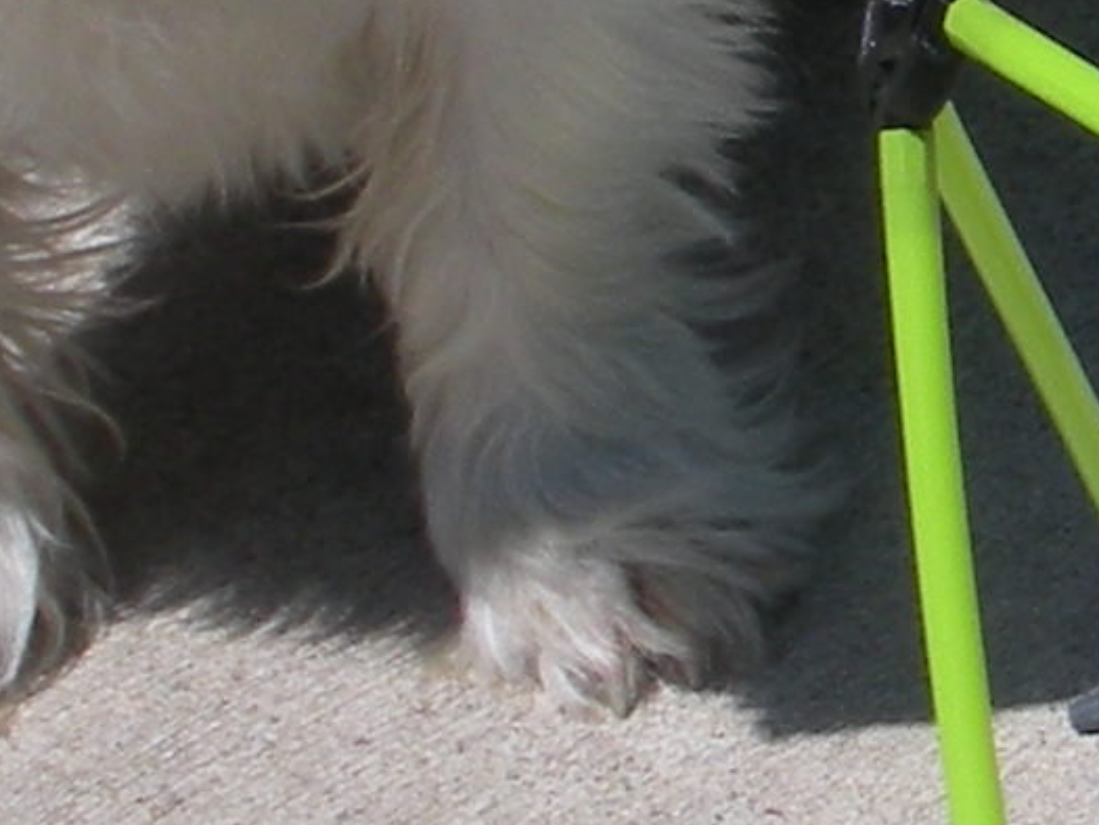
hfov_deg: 7.5
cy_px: -314
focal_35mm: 250
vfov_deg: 5.9
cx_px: 2502
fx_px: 7939
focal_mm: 6.3
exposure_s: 1/505
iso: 64
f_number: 5.6
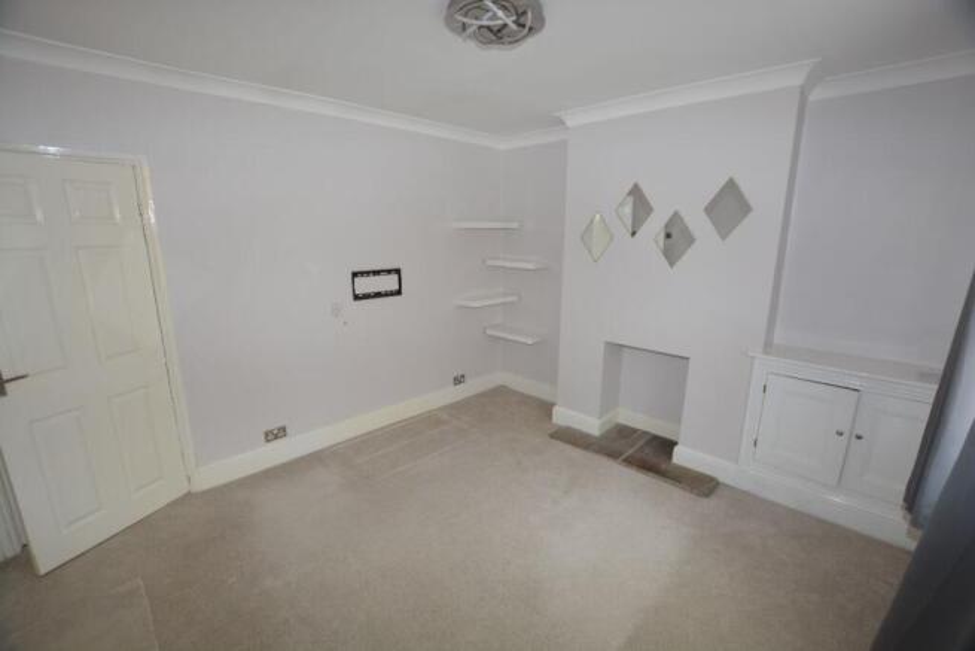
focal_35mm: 15
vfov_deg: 77.4
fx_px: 406
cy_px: 326
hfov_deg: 100.4
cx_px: 488
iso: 320
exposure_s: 1/60
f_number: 4
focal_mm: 10
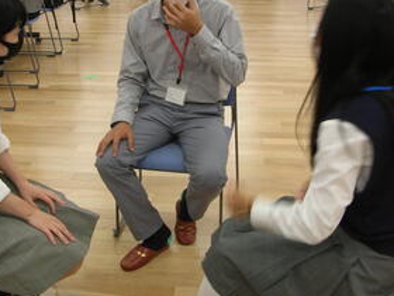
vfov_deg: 29.0
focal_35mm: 50
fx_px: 569
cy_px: 109
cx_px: 182
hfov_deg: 38.2
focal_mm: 5.8
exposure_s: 1/18.7
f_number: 2.8
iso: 50
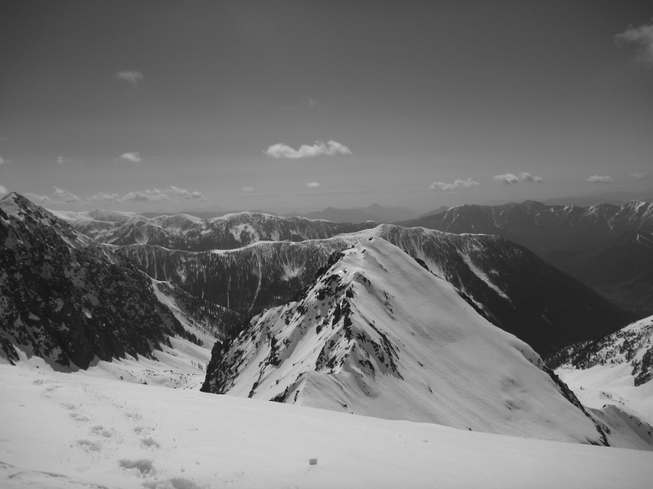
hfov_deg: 63.4
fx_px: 528
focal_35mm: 28
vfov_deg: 49.7
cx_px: 326
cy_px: 244
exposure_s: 1/400
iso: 80
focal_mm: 4.9
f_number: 10
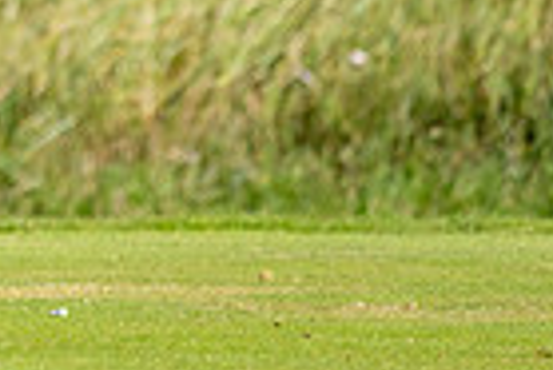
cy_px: -384
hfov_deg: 1.6
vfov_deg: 1.1
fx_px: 19298
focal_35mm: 1255
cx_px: -477
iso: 200
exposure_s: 1/1600
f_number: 5
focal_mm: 300
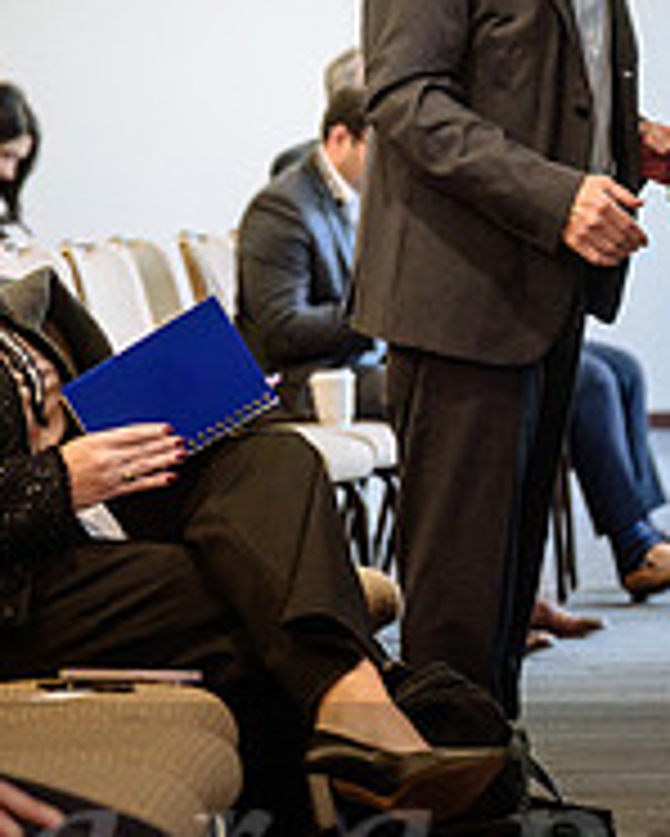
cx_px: 198
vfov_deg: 8.2
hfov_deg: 6.6
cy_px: 172
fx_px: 5795
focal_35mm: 234
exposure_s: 1/160
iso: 1600
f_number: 2.8
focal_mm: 70
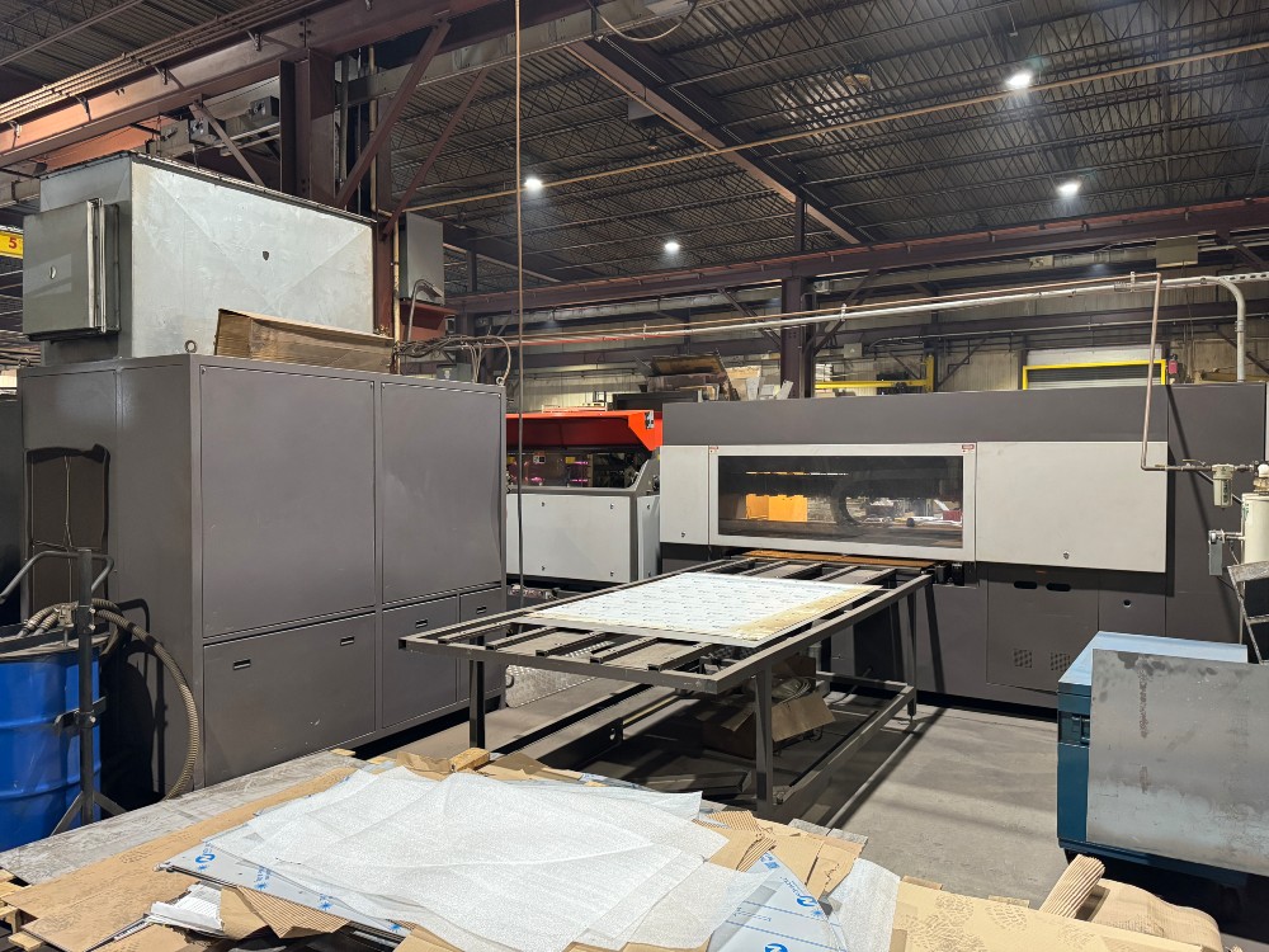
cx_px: 634
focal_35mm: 24
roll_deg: +0.6
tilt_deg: -1.9
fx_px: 880
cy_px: 476
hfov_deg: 71.6
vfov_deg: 56.8
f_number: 1.78
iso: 500
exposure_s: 1/60
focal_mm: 6.76
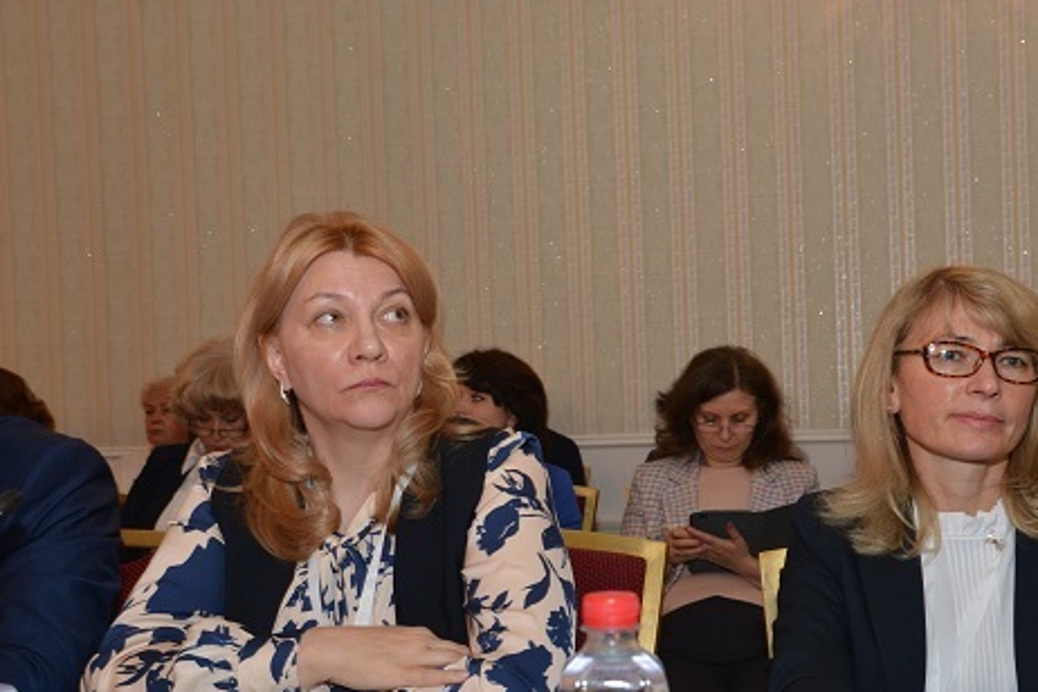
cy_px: 427
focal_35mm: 54
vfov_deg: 25.0
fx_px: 1557
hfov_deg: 36.7
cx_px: 623
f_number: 7.1
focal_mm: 38
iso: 1000
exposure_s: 1/60
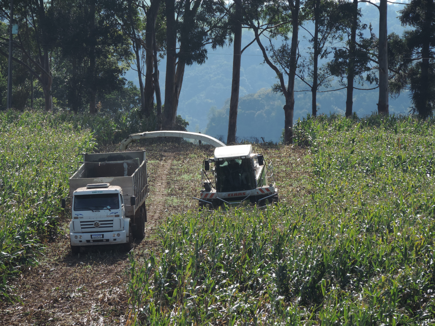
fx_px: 4084
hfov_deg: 6.1
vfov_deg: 4.6
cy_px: 163
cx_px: 218
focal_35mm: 325
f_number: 4.8
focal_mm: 57.9
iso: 80
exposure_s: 1/400
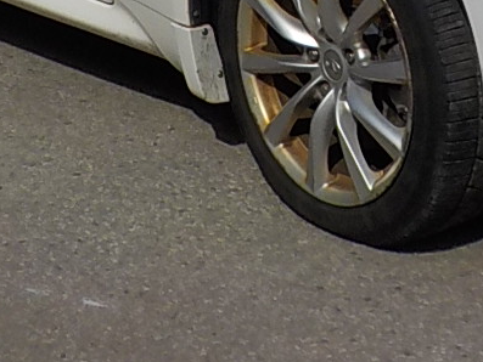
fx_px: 1689
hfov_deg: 16.2
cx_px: 355
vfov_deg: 11.5
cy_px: -244
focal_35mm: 121
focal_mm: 4.1
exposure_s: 1/1000
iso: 125
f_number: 6.6
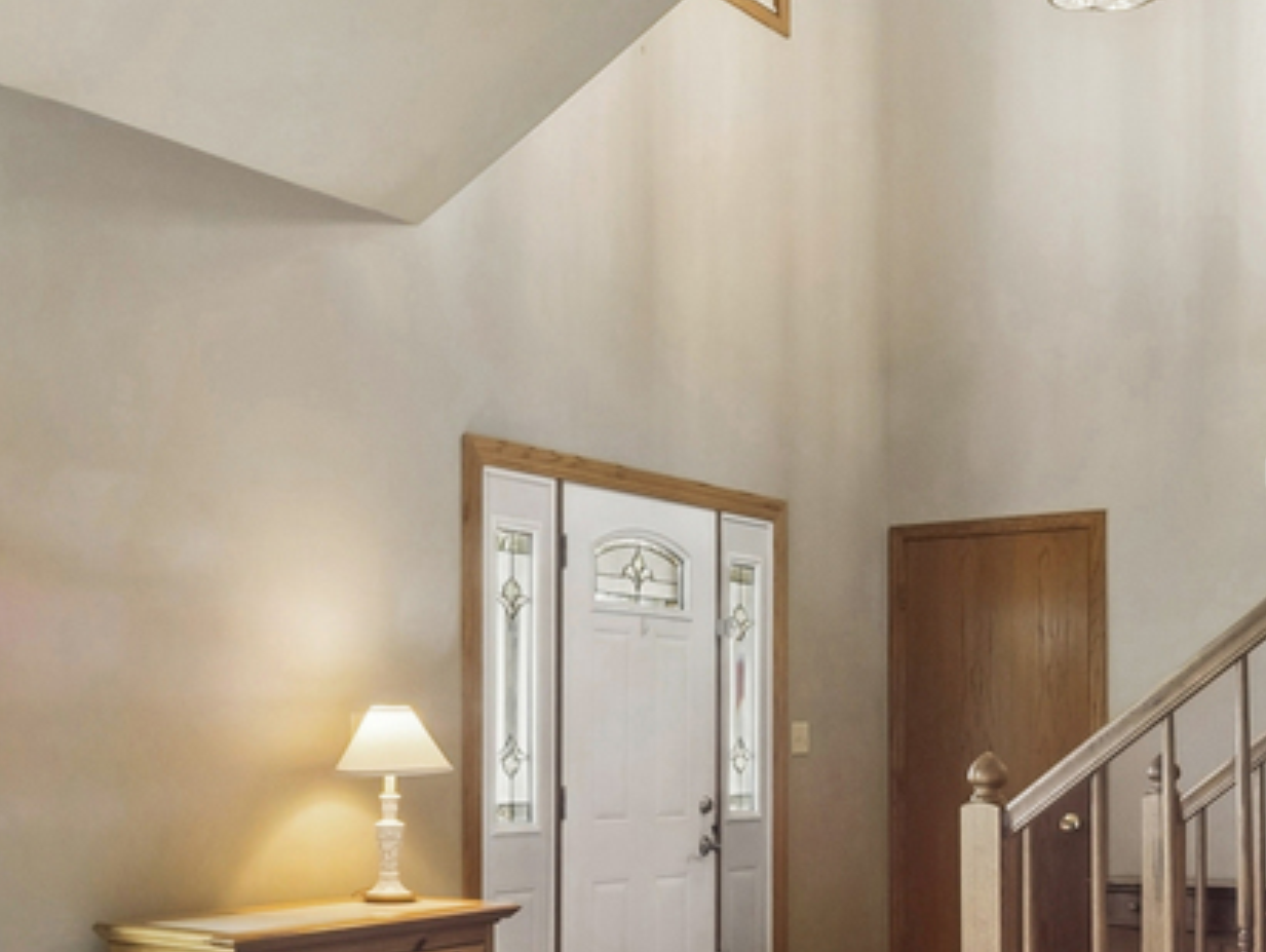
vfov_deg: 29.2
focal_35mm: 49
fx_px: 1794
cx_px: 558
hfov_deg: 38.8
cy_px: 718
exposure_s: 1/13
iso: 400
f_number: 8
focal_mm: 7
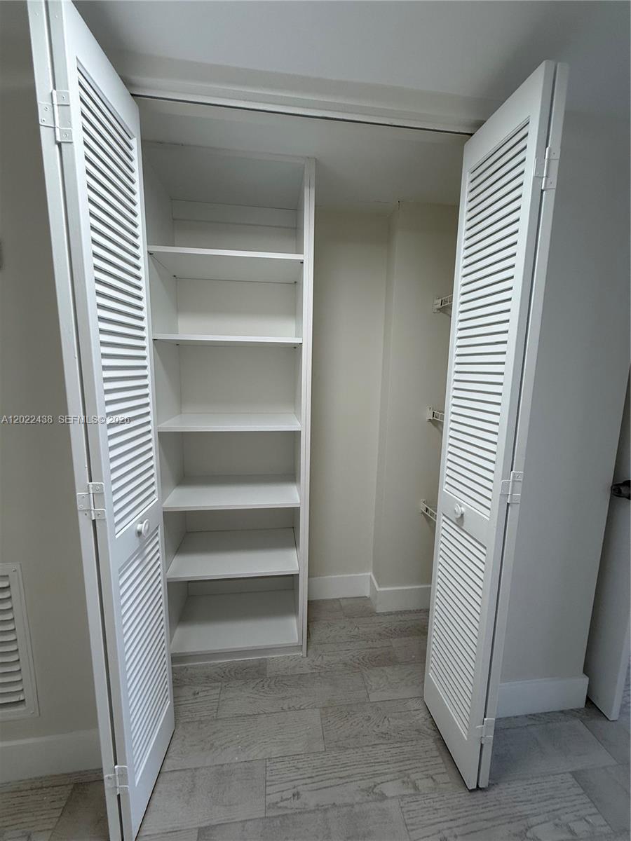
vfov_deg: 102.1
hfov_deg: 85.7
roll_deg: -2.5
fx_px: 340
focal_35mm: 14
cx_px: 316
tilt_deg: -8.5
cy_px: 420
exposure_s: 1/120
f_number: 2.2
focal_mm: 2.22
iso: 100
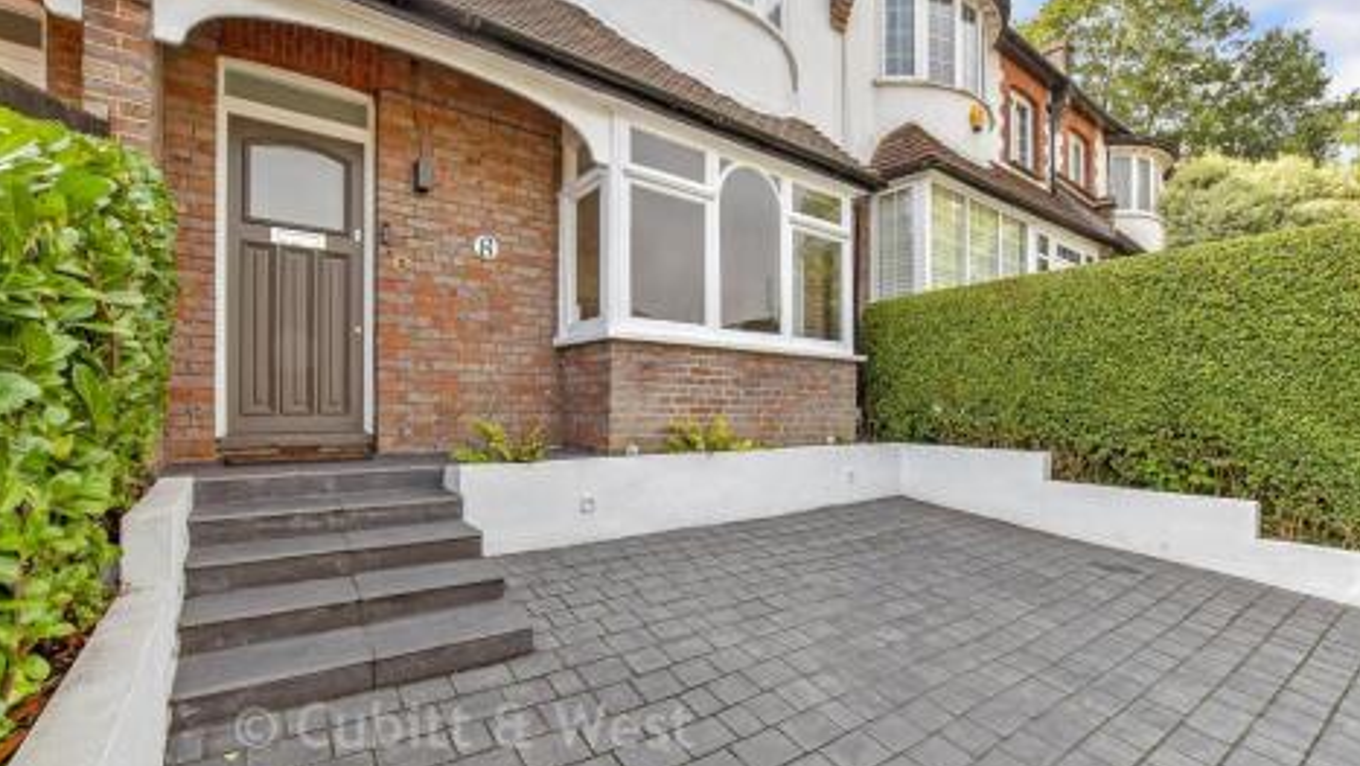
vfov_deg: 67.1
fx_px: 577
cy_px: 409
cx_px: 684
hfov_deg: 99.4
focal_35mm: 16
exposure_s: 1/100
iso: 160
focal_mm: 10
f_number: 8
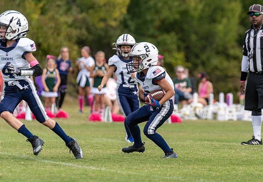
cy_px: 90
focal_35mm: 350
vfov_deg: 4.0
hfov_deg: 5.8
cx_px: 174
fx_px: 2592
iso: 200
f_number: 3.5
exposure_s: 1/1250
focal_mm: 200
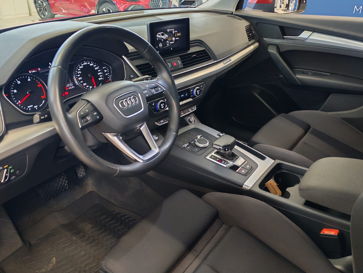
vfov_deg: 45.4
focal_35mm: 31
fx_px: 325
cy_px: 136
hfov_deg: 58.4
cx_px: 182
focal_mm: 6.12
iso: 1250
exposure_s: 1/100
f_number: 1.9
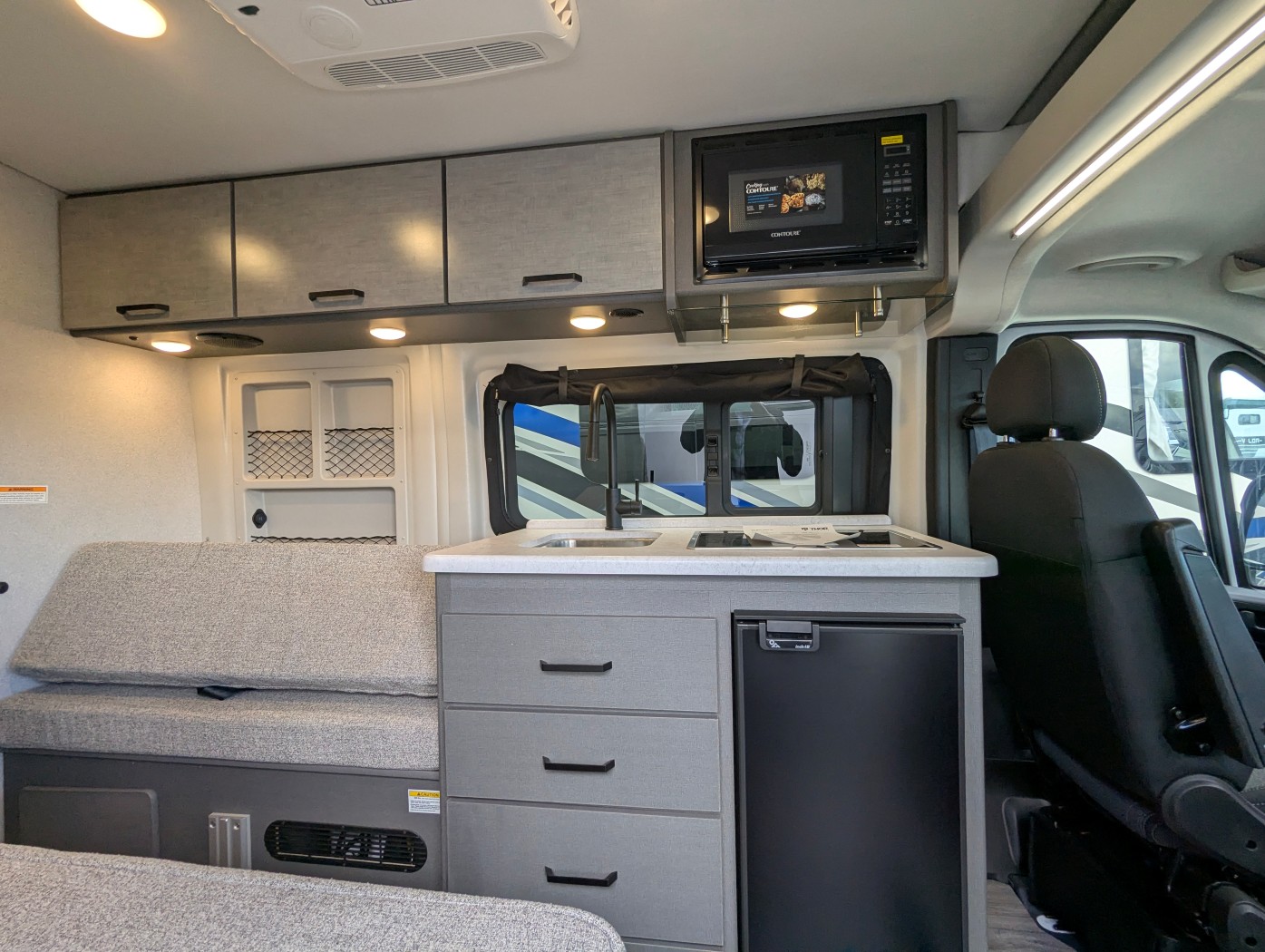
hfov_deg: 94.4
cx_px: 632
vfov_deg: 78.2
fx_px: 585
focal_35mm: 16
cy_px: 476
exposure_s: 1/167
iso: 72
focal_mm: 2.35
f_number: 2.2
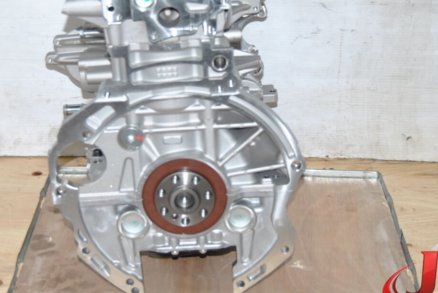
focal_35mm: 92
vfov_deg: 14.9
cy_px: 78
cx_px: 179
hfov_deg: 22.1
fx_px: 1119
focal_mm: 35
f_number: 5
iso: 100
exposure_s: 1/200
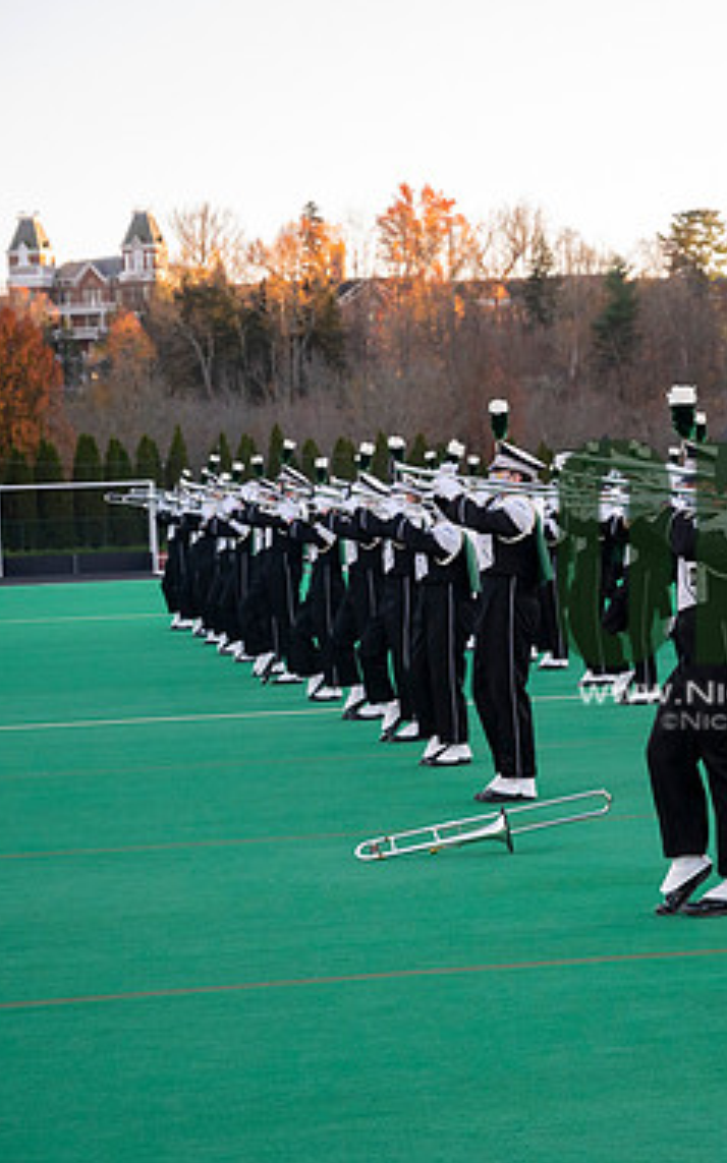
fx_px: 2949
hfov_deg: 13.8
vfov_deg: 22.3
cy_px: 583
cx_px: 788
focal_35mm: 93
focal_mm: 60
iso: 2000
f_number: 4
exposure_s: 1/2000
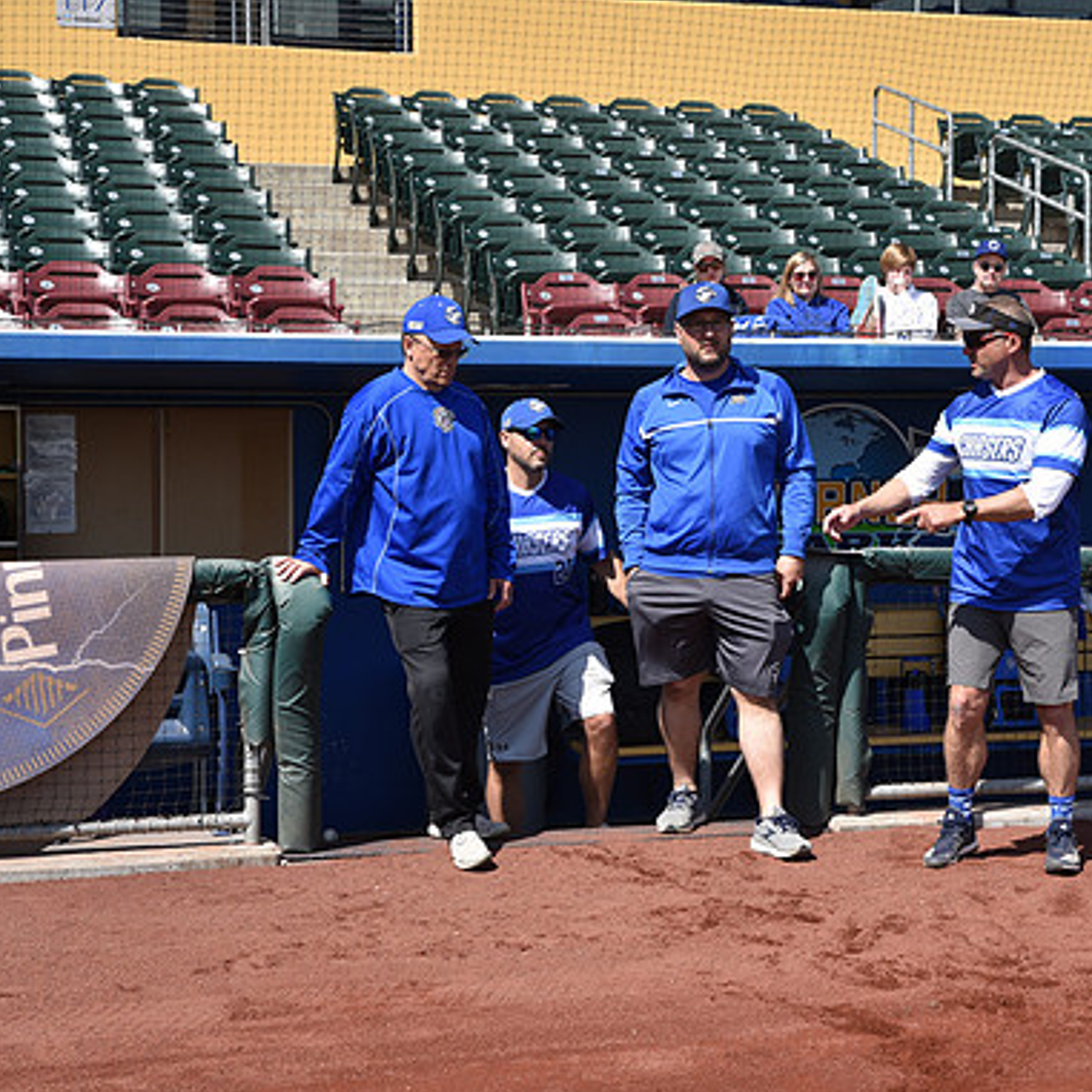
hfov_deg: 23.0
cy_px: 552
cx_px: 722
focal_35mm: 75
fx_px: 2677
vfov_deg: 23.1
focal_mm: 58
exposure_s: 1/320
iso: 200
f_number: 9
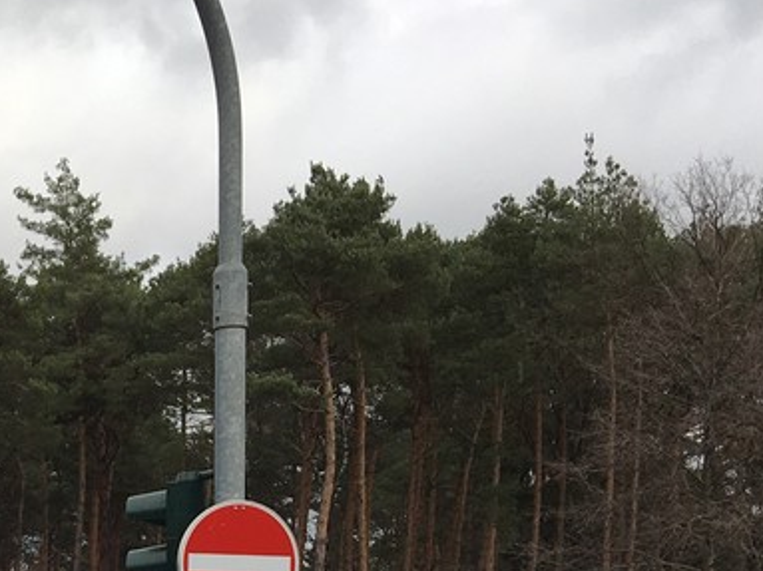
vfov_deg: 14.4
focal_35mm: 97
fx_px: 2137
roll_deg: -0.2
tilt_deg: -1.6
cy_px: 810
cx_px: -359
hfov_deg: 18.2
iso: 25
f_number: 2.2
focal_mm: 4.15
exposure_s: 1/407
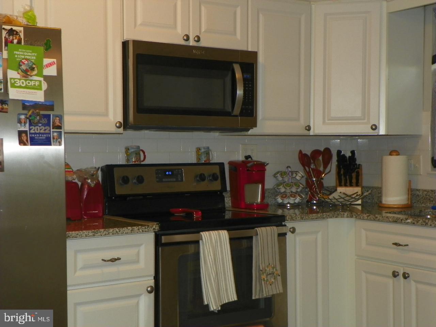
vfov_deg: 24.4
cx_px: 218
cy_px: 164
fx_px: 756
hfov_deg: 32.2
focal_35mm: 60
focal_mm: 10.7
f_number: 3.5
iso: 200
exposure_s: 1/40
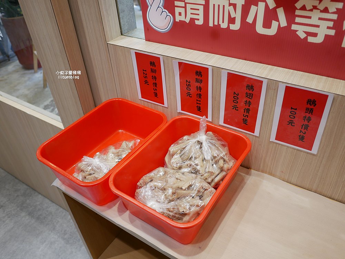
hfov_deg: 63.4
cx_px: 172
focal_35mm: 28
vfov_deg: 49.8
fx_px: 279
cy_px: 130
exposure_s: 1/60
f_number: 2.5
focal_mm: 14
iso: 200
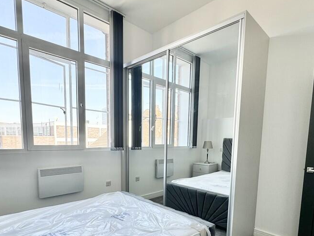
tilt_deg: -6.8
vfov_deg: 59.2
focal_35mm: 22
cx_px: 160
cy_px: 164
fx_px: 200
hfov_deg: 76.4
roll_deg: -0.6
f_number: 2.2
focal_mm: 2.22
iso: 40
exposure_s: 1/147
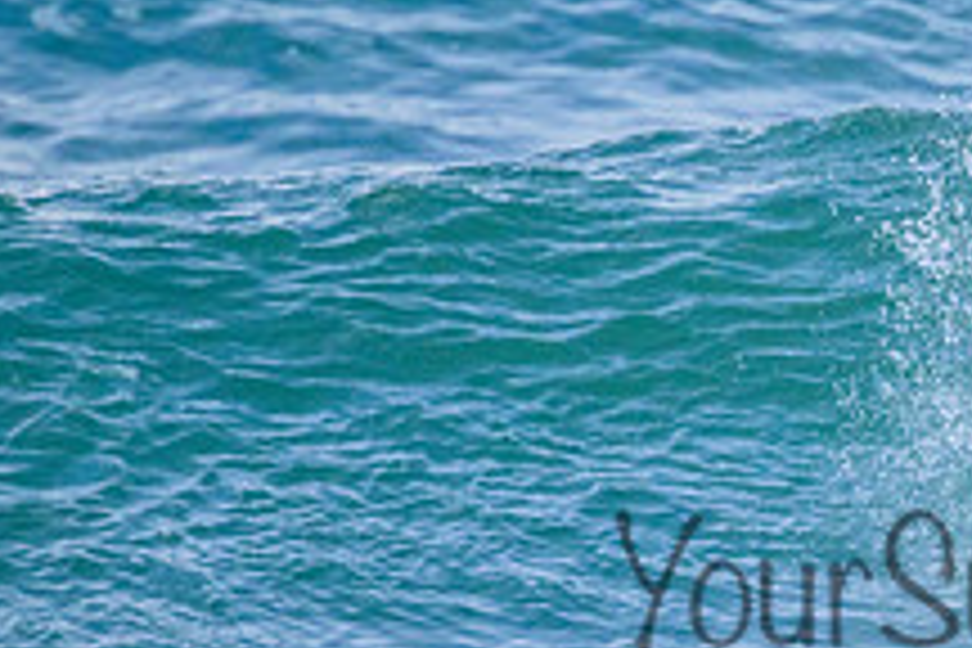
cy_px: 542
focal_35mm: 2146
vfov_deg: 0.6
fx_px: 57937
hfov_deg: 1.0
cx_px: 1080
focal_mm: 800
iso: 4000
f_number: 11
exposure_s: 1/1250
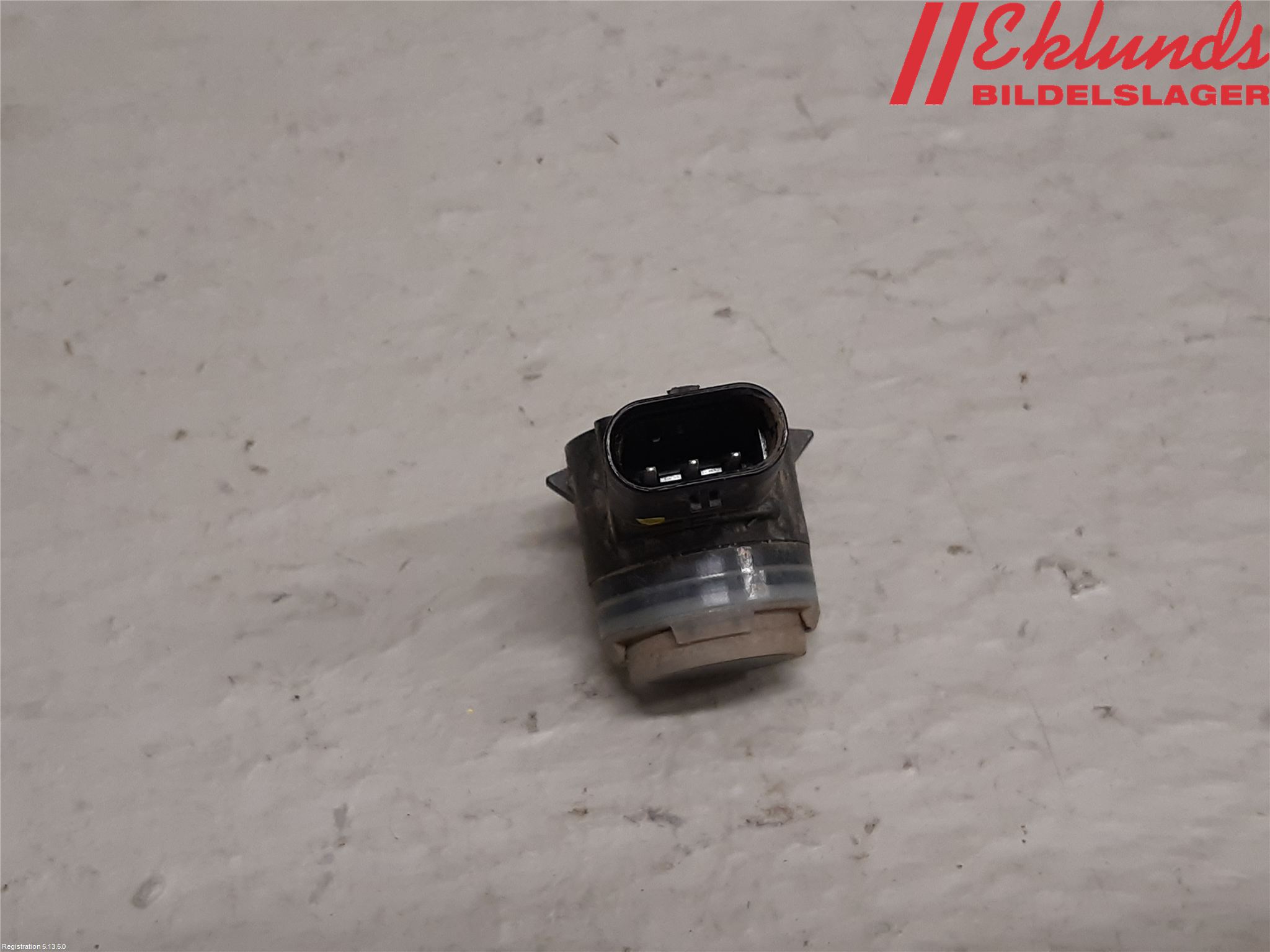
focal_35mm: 26
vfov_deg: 53.1
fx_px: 954
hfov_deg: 67.3
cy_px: 476
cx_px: 635
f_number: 1.7
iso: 100
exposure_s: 1/50
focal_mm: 3.93
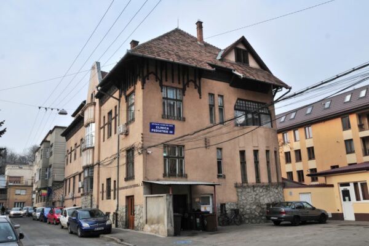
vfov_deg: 43.5
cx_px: 184
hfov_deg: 62.0
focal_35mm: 30
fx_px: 307
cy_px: 123
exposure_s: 1/800
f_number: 9
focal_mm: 20
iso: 400
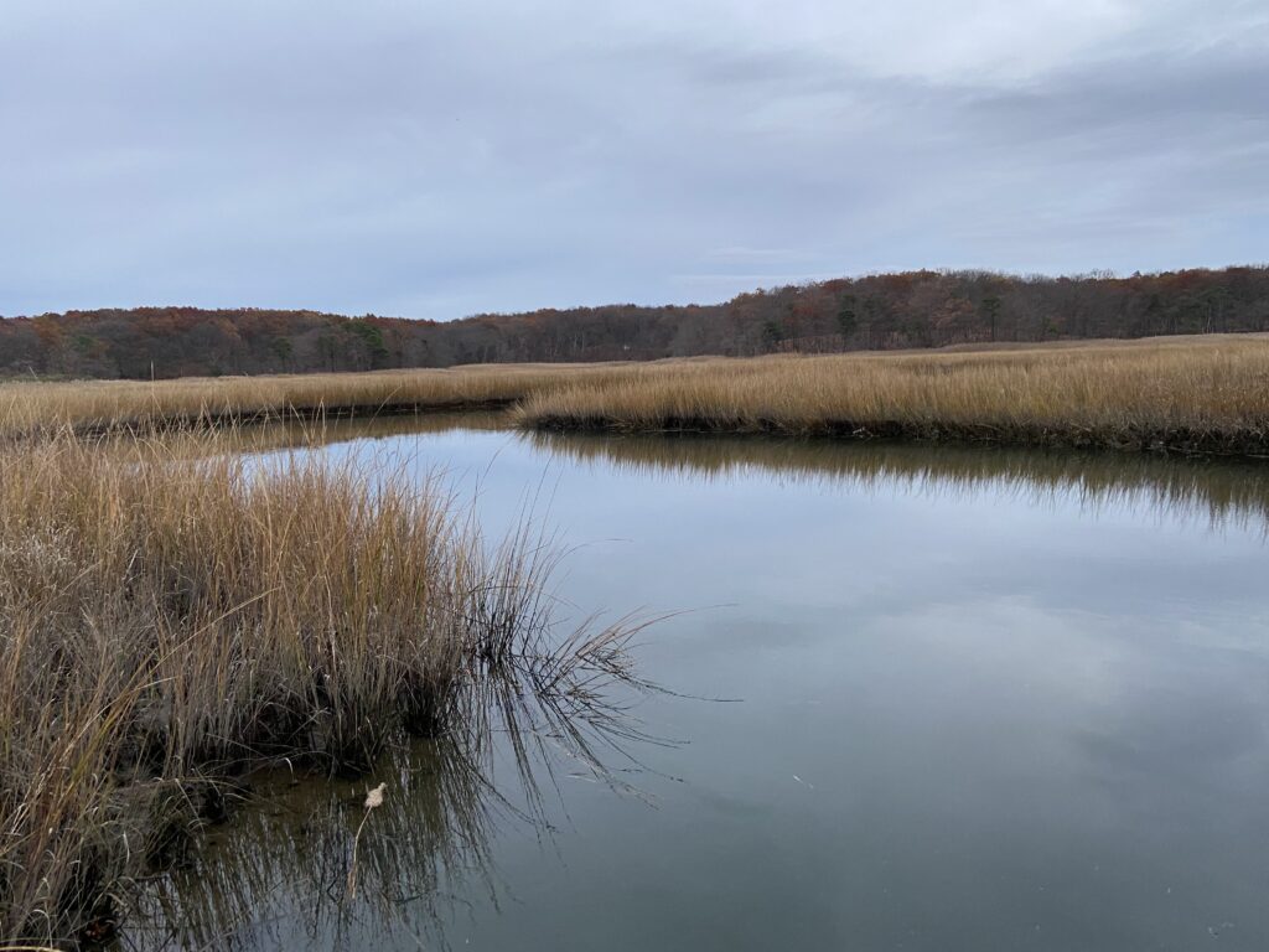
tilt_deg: -6.9
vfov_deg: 53.1
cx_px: 634
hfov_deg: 67.3
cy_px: 476
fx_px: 953
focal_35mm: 26
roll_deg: +1.9
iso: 125
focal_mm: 4.25
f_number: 1.8
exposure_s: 1/97
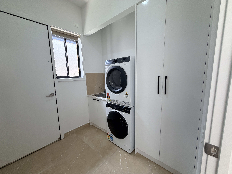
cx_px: 116
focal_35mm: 14
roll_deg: +1.4
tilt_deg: -7.6
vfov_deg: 85.7
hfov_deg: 102.1
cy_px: 87
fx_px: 94
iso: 80
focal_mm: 2.22
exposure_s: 1/100
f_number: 2.2
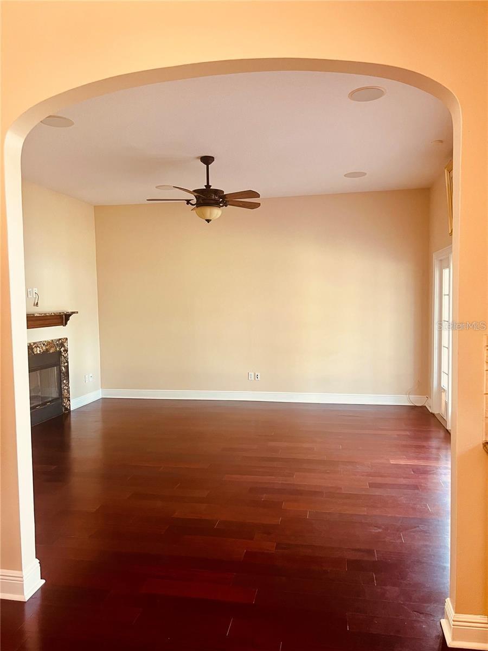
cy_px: 326
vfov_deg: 67.3
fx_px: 489
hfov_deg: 53.1
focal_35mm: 26
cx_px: 244
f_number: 1.5
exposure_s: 1/60
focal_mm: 5.7
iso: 250
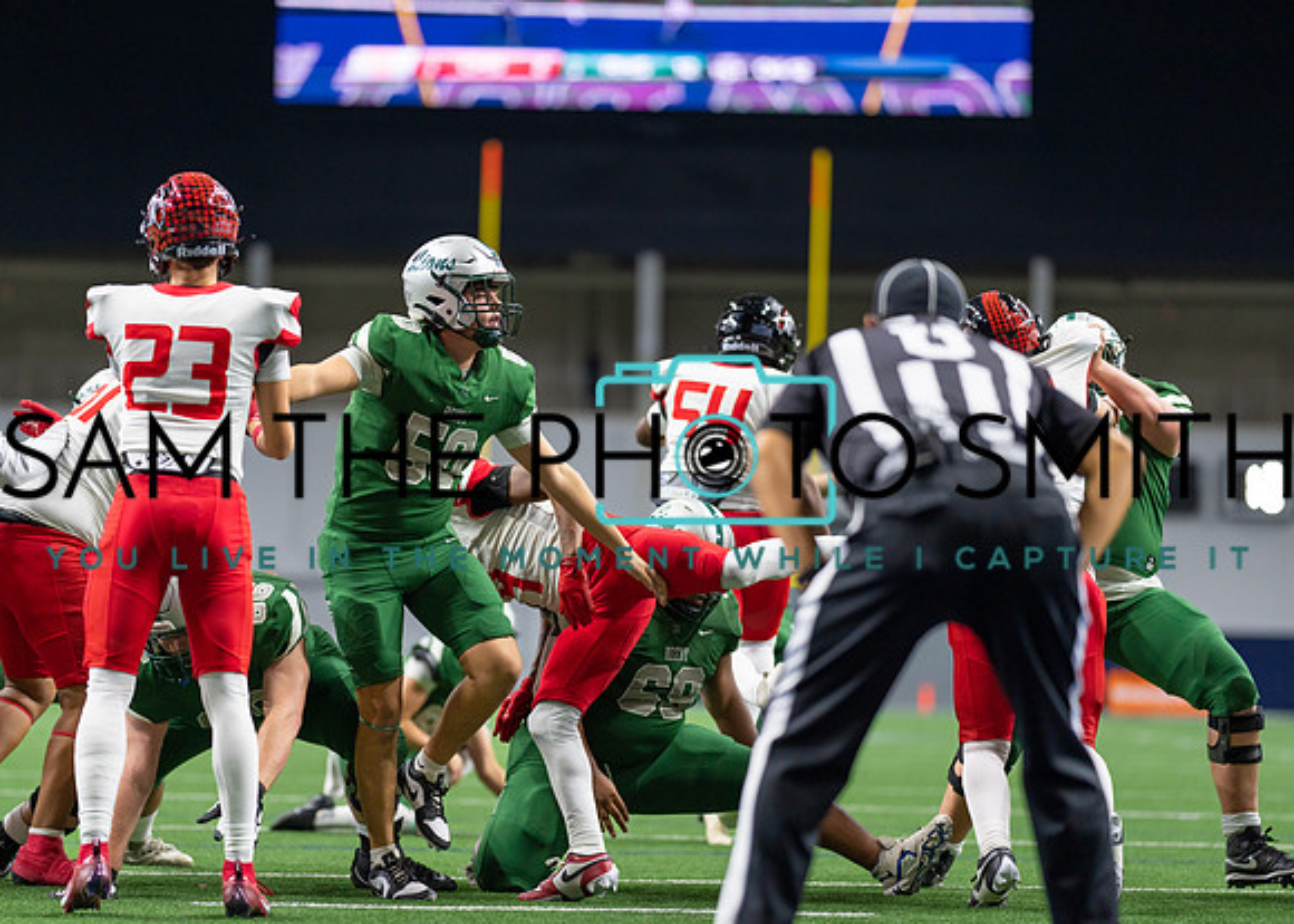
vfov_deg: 10.2
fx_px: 5197
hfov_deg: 14.2
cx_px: 647
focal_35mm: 141
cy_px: 462
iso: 800
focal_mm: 135
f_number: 1.8
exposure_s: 1/1250
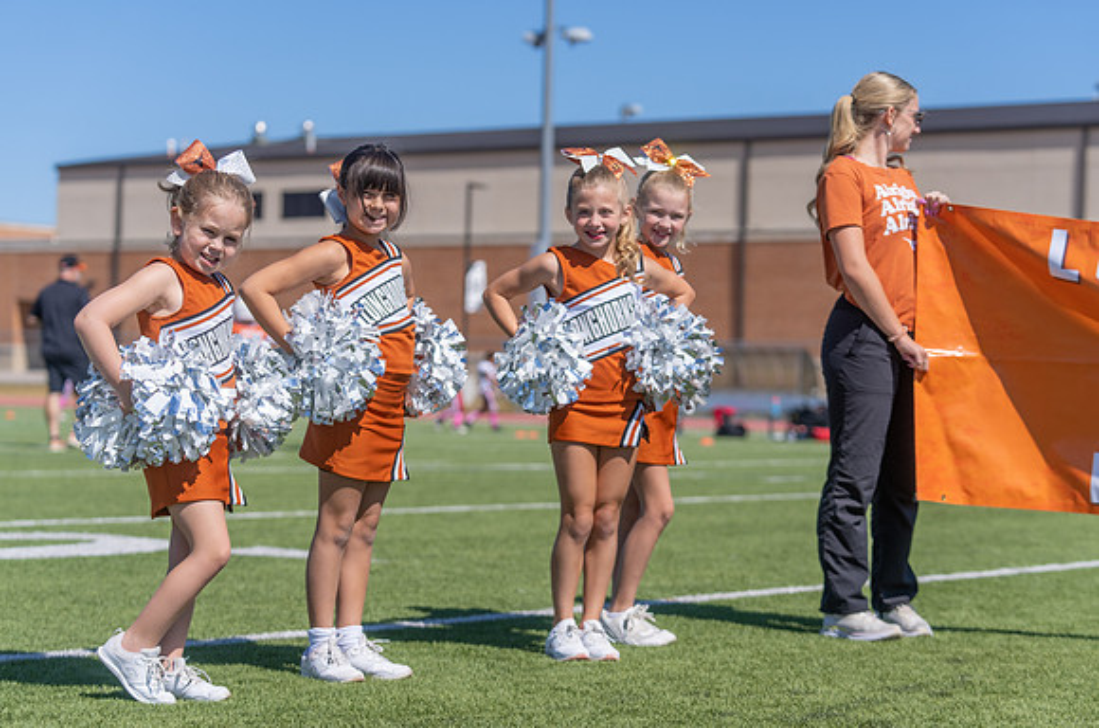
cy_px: 390
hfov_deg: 23.0
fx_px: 2696
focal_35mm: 88
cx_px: 585
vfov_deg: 15.4
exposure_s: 1/2500
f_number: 3.5
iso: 125
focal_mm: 83
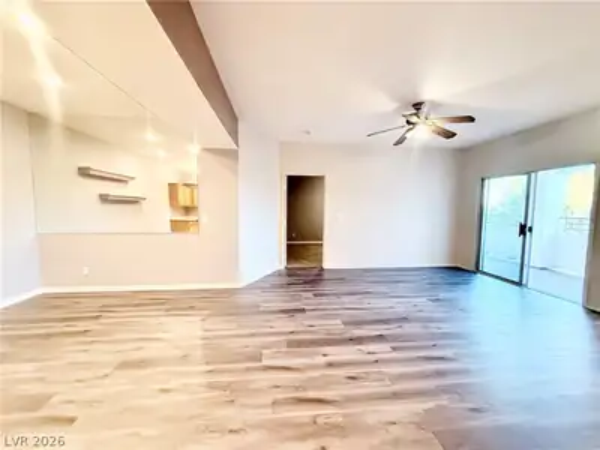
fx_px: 243
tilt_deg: -3.3
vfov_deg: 85.7
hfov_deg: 102.1
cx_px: 300
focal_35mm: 14
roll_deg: -0.8
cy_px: 225
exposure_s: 1/60
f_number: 2.2
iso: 640
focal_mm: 2.22
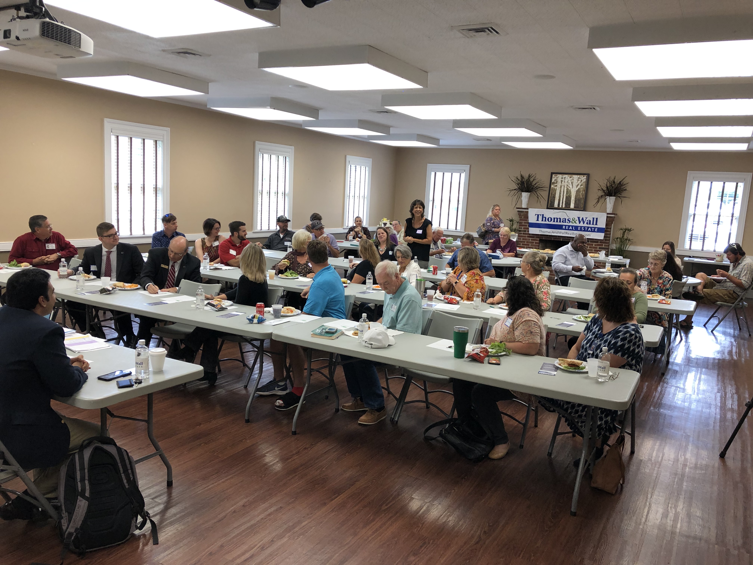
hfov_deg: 63.4
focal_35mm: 28
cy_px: 282
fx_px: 609
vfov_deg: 49.7
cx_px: 376
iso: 25
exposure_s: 1/40
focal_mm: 4
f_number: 1.8
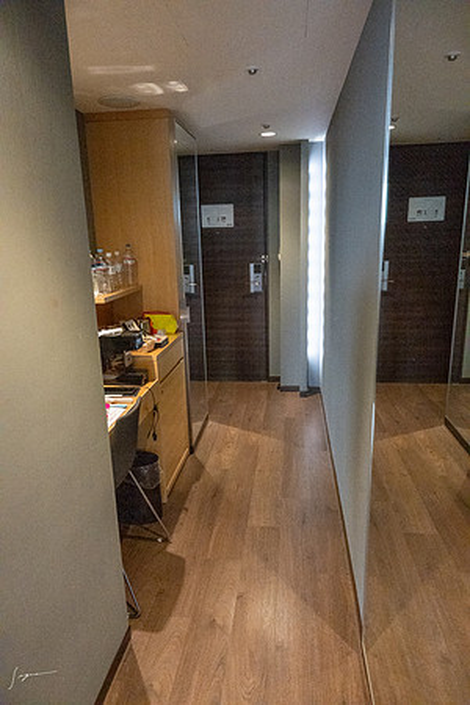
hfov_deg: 53.1
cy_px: 352
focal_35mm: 24
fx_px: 470
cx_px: 235
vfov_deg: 73.7
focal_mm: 24
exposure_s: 1/160
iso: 25600
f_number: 8
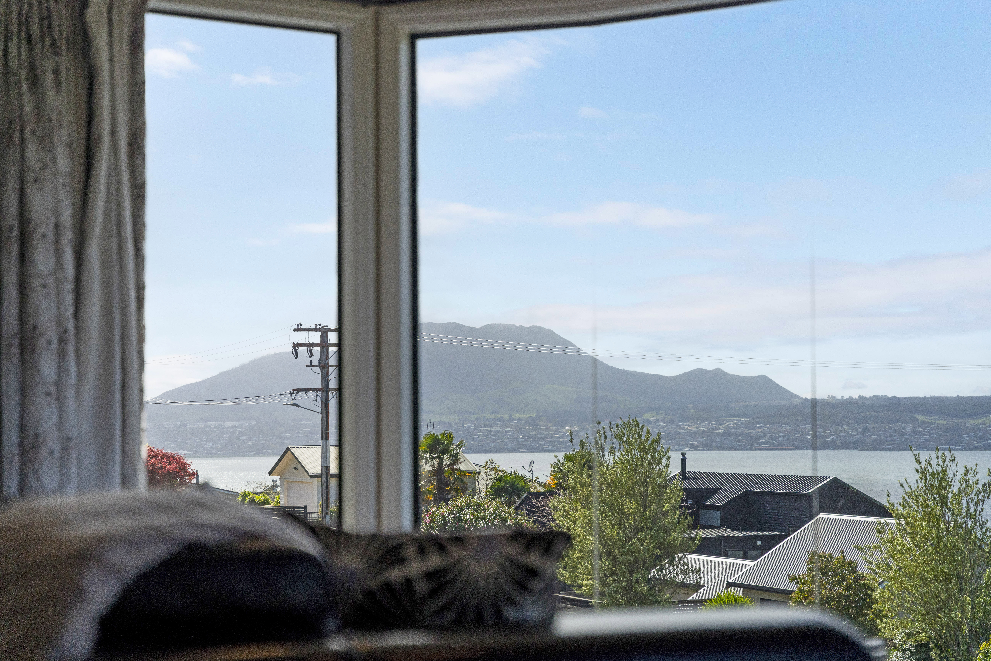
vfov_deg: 19.5
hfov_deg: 28.8
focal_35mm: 70
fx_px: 1927
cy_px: 330
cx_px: 496
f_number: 2.8
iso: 640
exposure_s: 1/4000
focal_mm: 70
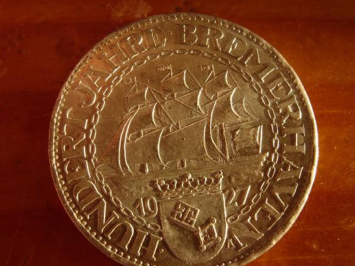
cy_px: 143
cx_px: 169
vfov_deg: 33.6
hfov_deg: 43.8
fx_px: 441
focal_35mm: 43
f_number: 4.8
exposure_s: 1/46.5
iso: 50
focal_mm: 7.5
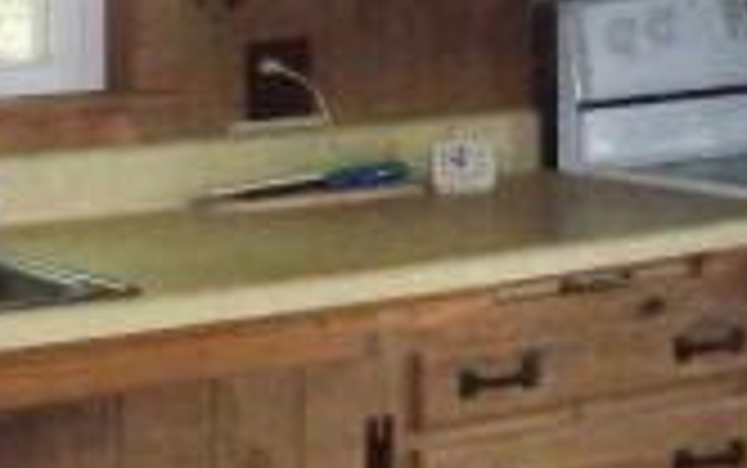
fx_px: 2791
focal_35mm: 137
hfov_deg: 15.2
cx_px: 171
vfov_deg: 9.5
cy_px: 27
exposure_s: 1/128
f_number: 2.8
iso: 800
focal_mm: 6.2
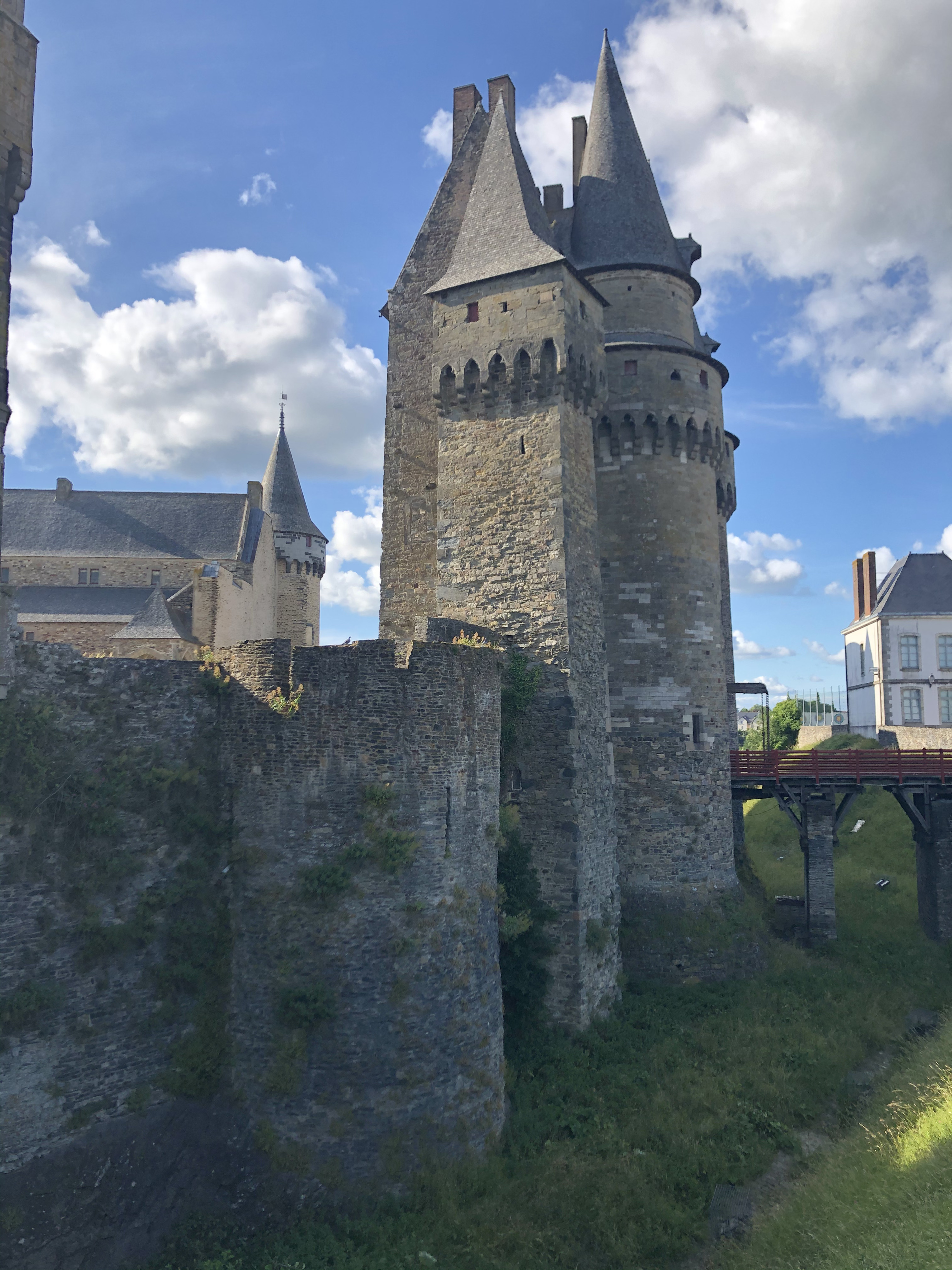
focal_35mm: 28
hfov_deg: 49.7
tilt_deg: +7.9
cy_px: 635
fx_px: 1027
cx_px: 476
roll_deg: -0.1
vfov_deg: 63.4
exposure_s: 1/1279
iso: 20
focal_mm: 4
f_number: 1.8
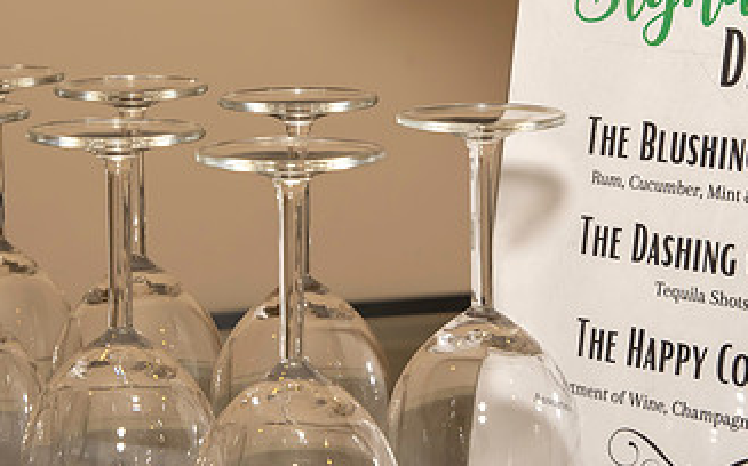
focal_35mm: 116
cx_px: 364
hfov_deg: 18.0
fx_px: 2363
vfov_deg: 11.3
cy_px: 151
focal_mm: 38
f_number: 5.6
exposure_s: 1/250
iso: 400
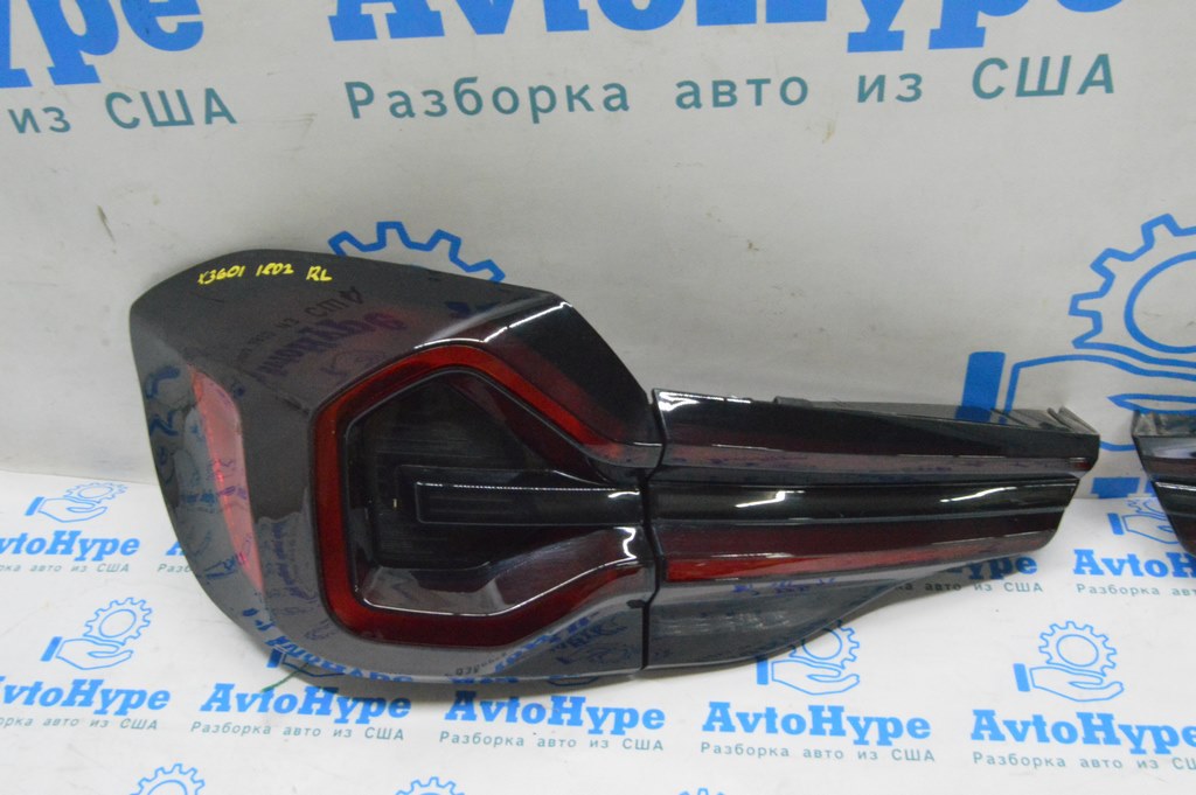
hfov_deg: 53.2
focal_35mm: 36
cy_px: 398
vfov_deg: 36.8
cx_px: 598
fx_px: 1195
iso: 6400
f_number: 20
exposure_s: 1/15
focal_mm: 24
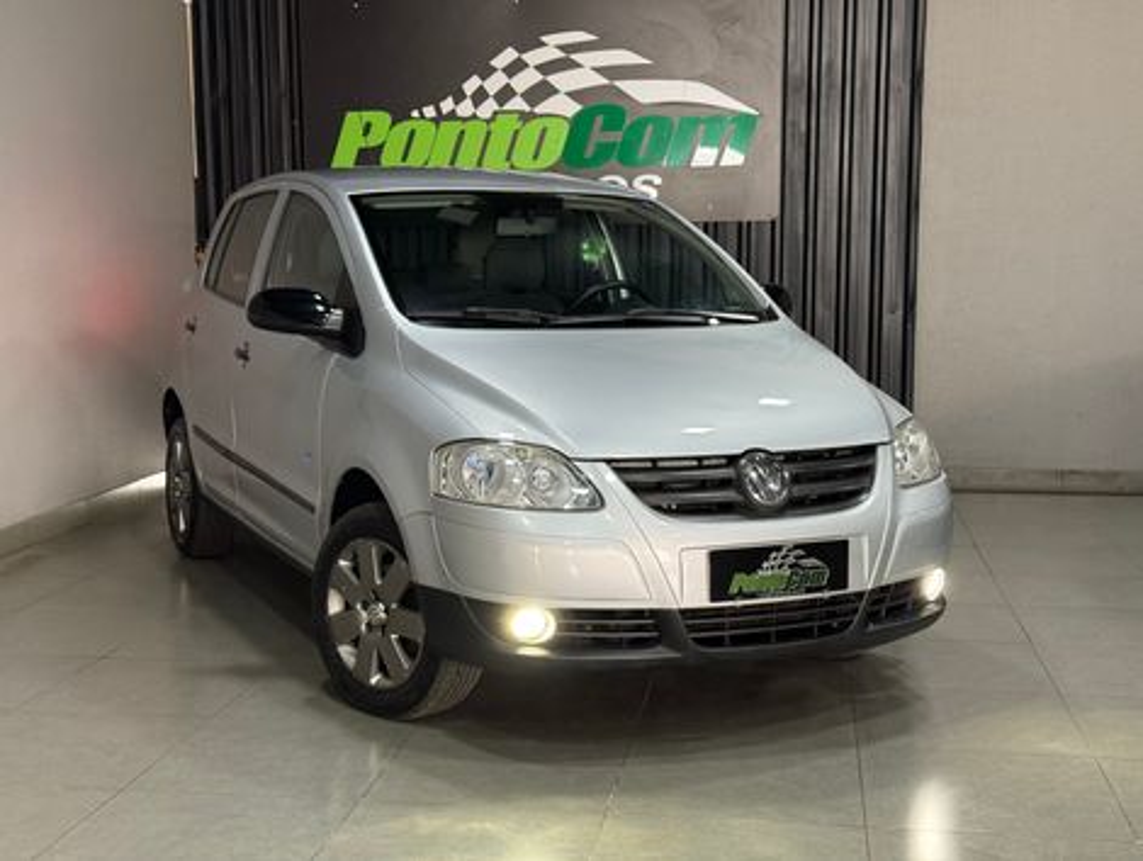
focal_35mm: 48
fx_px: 1587
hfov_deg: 39.6
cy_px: 430
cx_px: 572
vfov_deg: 30.3
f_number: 1.78
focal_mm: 6.76
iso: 200
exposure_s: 1/60
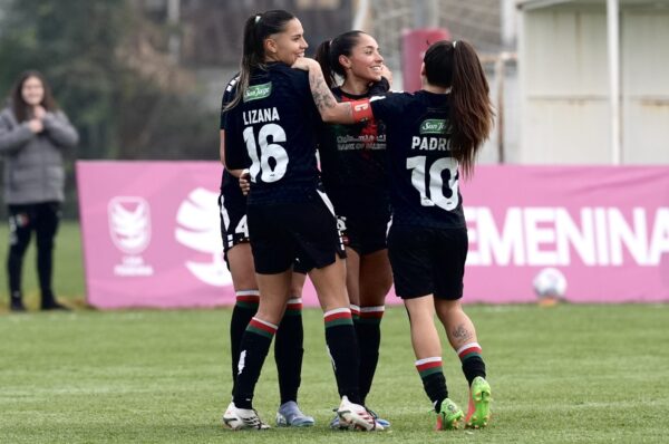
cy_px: 222
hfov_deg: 6.9
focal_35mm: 300
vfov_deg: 4.6
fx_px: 5566
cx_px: 334
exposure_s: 1/2500
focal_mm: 300
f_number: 4.5
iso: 1000
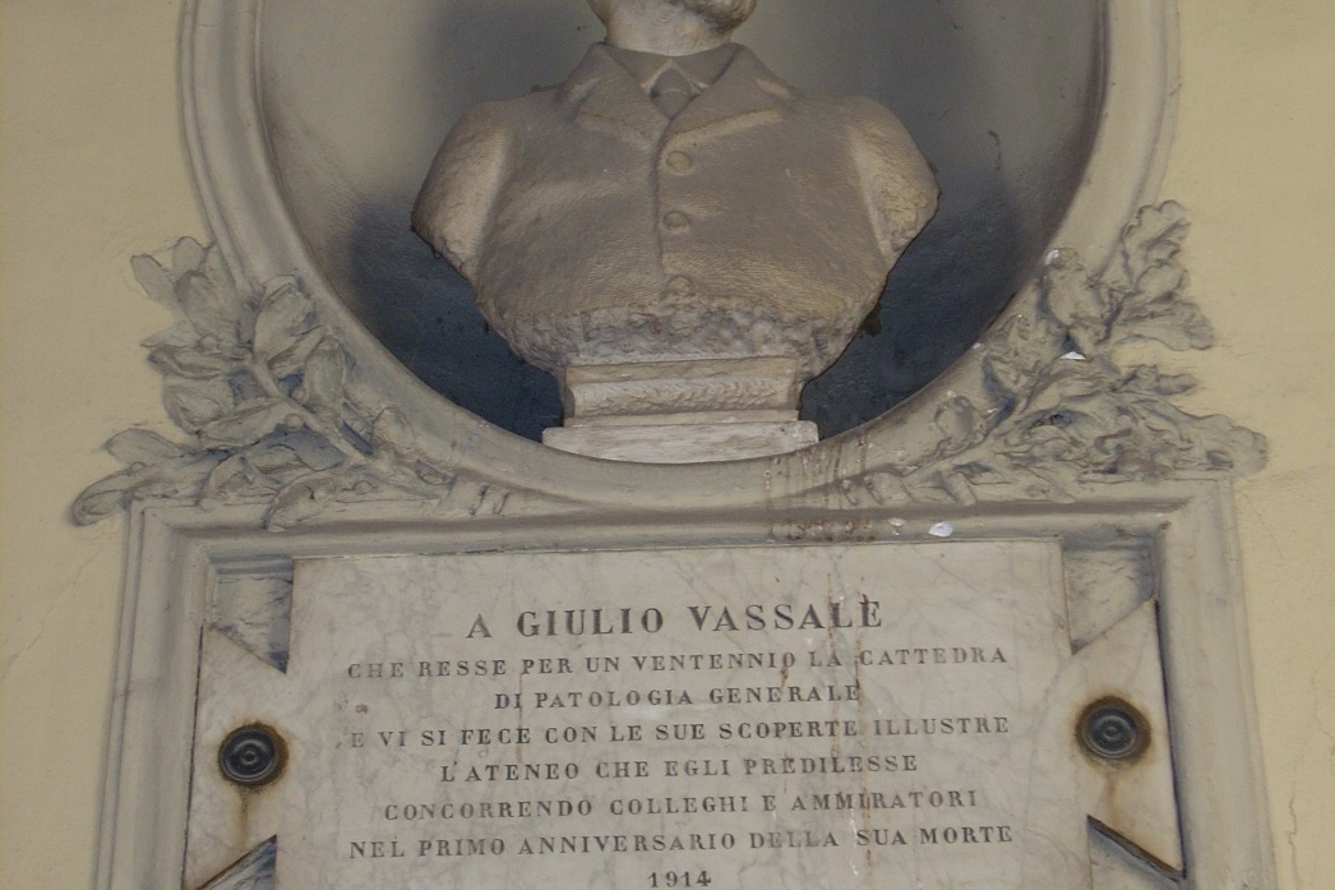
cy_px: 365
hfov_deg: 22.4
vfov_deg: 15.0
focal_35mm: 91
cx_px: 673
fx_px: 3374
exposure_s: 1/30
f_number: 3.8
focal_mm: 10.7
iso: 100
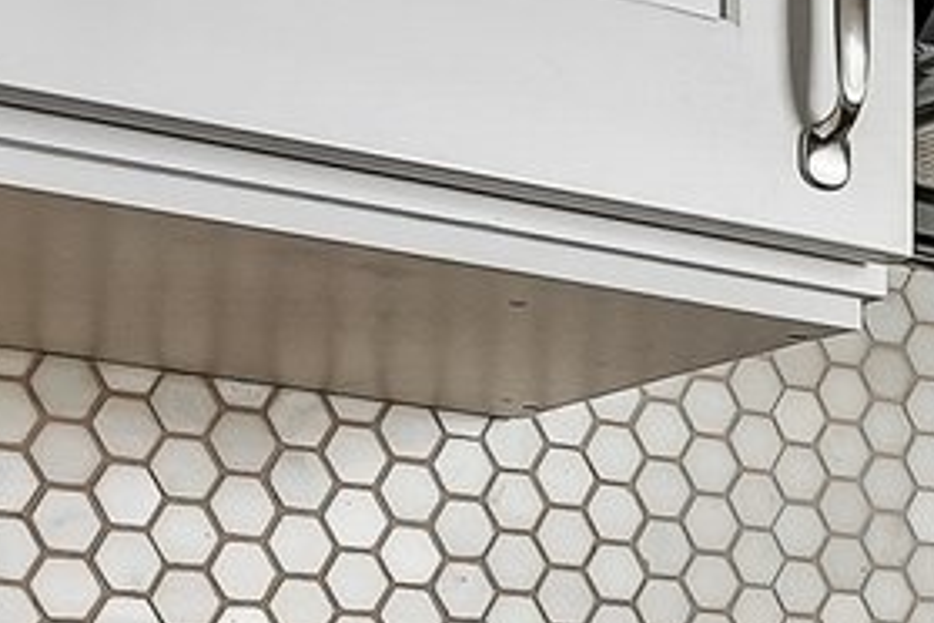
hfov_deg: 14.4
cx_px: 1687
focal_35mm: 125
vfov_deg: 10.3
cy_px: 1164
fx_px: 3243
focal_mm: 17
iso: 640
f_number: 7.1
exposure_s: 1/20
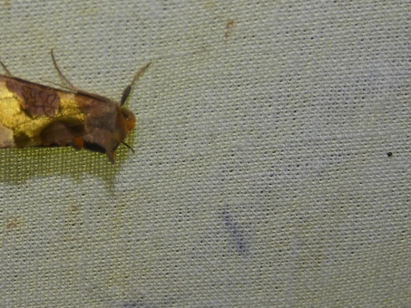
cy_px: 105
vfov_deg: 7.7
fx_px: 2280
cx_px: 47
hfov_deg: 10.3
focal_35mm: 192
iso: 80
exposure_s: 1/60
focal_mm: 18.3
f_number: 4.9
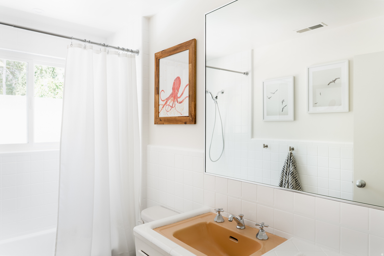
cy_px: 128
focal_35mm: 24
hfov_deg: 73.7
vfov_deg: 53.1
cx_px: 192
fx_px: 256
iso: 100
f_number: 6.3
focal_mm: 24
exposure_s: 1/4
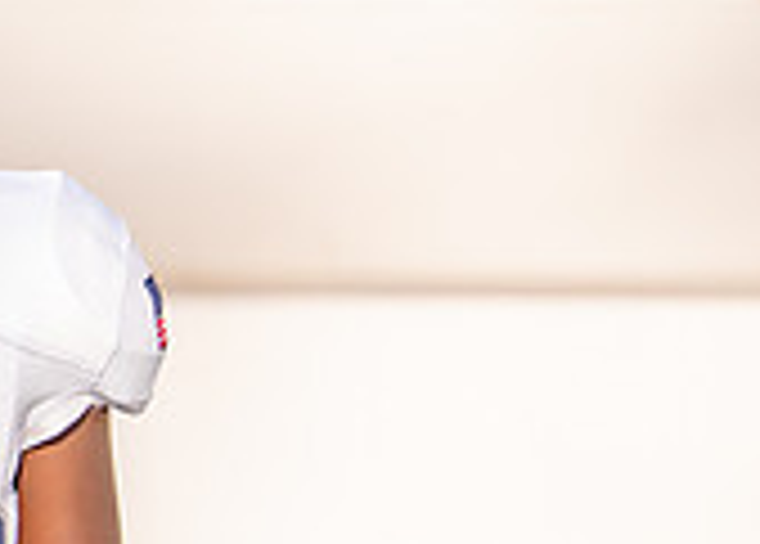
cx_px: -501
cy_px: 506
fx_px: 4169
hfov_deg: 10.0
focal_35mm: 193
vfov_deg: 7.4
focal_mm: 50
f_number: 1.2
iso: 100
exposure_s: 1/2000
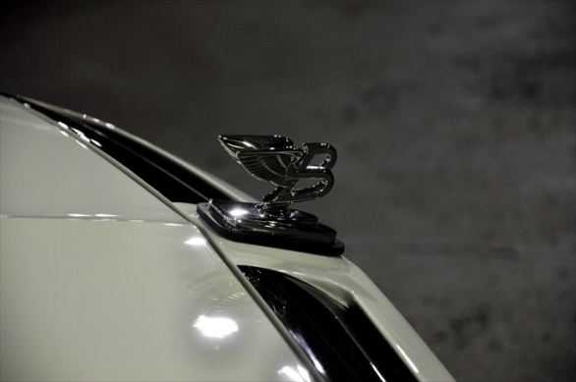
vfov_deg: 8.7
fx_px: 2517
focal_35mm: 158
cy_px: 191
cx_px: 288
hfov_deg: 13.1
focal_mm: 105
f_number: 5.6
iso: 400
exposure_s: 1/100
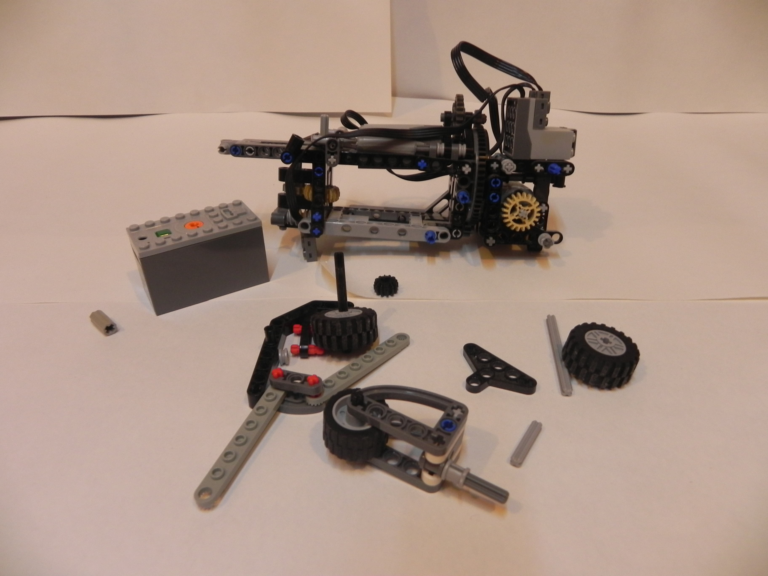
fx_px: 577
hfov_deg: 67.3
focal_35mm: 26
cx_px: 384
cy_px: 288
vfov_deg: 53.1
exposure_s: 1/30
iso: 176
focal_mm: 4.6
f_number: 2.8
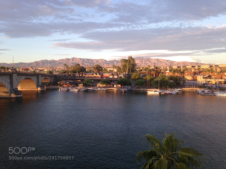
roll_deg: +0.8
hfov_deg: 55.4
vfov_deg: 42.9
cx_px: 113
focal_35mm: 33
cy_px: 84
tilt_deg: -4.0
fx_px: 215
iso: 50
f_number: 2.4
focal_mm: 4.12
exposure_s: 1/212
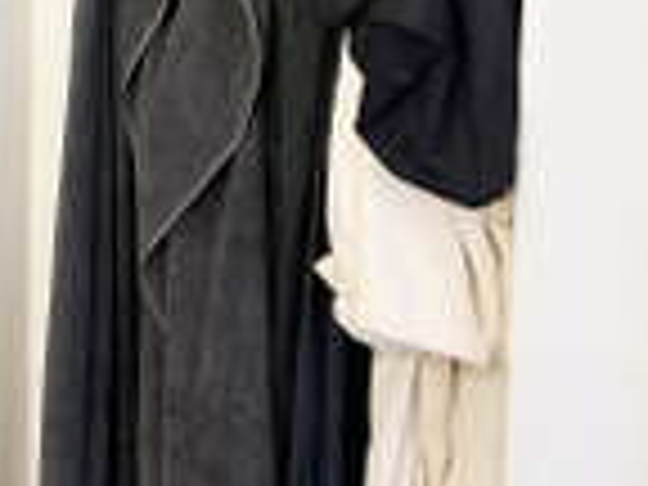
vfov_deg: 21.9
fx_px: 1161
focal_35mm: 62
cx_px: -162
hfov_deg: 27.0
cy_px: -99
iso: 200
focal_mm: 6.86
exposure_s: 1/50
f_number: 1.78
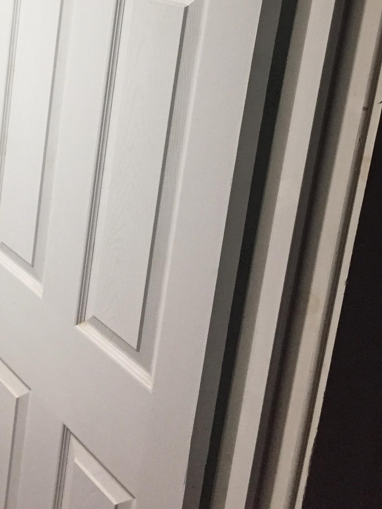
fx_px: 809
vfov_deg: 33.4
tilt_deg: -12.8
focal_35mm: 55
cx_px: 22
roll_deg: -6.1
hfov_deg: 25.5
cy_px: 66
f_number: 2.2
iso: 160
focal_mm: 4.15
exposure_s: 1/30
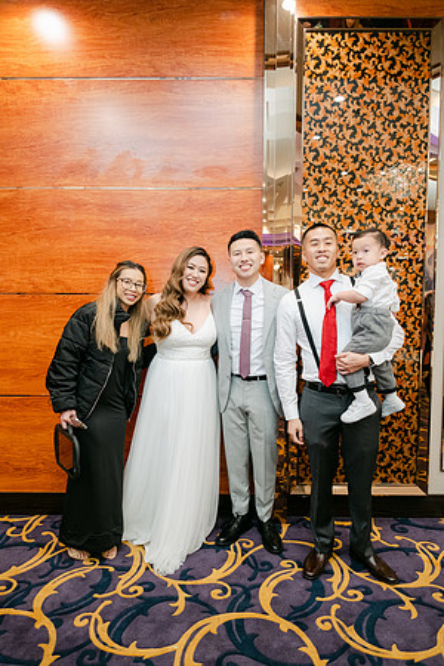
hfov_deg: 53.1
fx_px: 444
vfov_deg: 73.7
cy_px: 333
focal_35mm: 24
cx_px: 222
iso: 800
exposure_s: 1/125
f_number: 2.8
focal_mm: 16
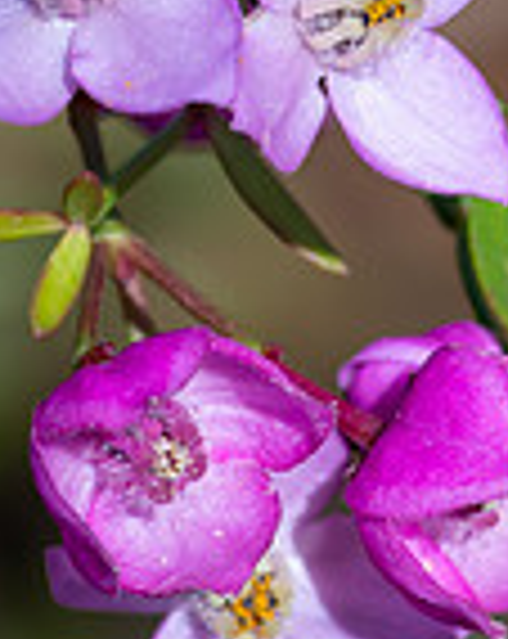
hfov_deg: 1.9
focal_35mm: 808
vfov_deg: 2.4
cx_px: 313
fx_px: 15234
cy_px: -107
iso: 200
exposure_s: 1/125
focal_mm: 105
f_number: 11
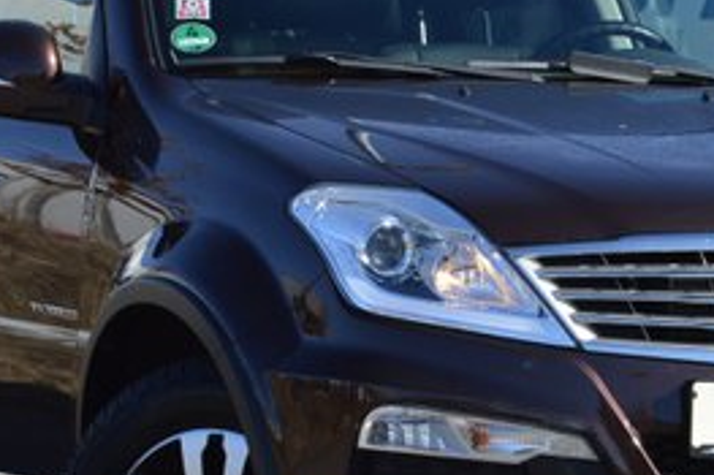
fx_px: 7096
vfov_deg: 3.8
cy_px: 350
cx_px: 402
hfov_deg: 5.8
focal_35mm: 358
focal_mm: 98
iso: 100
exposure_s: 1/200
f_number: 7.1
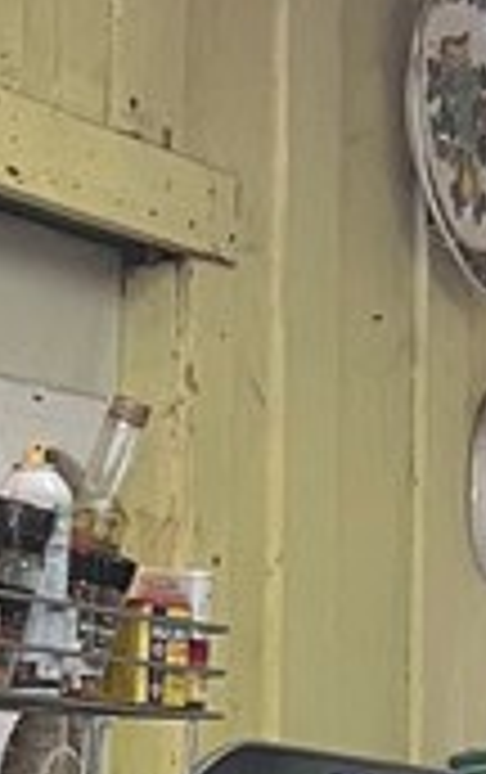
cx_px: -261
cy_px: 1170
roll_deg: -0.2
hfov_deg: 7.9
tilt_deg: -3.0
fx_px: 3464
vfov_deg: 12.1
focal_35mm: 164
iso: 200
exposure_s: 1/41
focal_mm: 5.7
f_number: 1.5
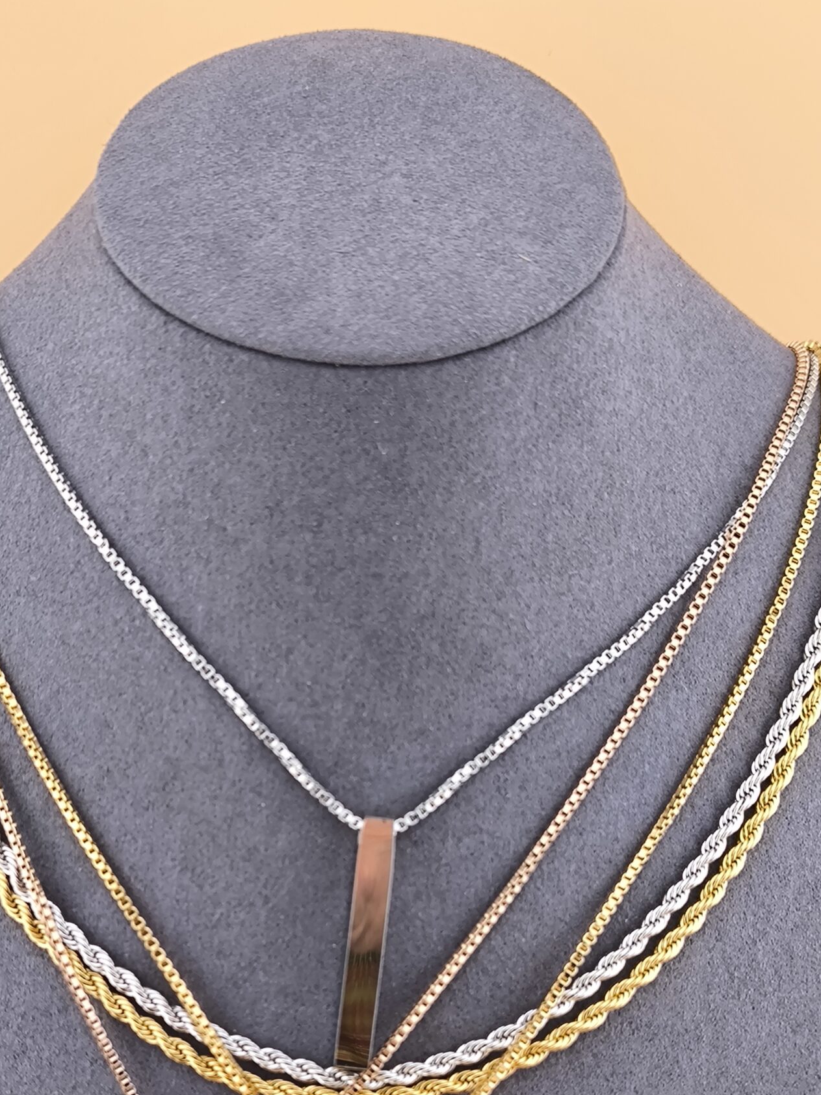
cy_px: 819
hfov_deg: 19.4
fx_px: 2403
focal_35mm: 76
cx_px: 353
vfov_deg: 25.4
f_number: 1.9
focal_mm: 6.92
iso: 50
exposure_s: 1/403
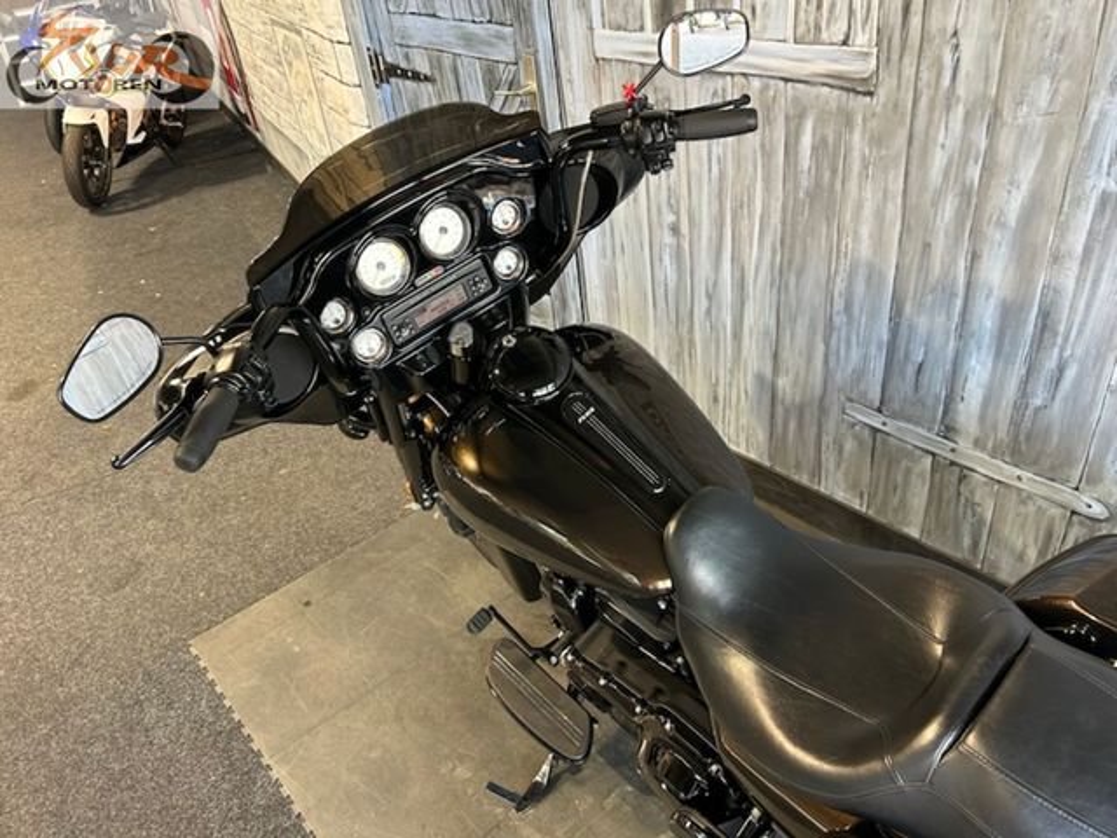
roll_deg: +7.3
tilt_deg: -33.7
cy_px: 419
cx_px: 558
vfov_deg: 53.1
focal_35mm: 26
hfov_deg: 67.3
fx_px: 839
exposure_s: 1/50
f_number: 1.5
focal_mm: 5.7
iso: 100
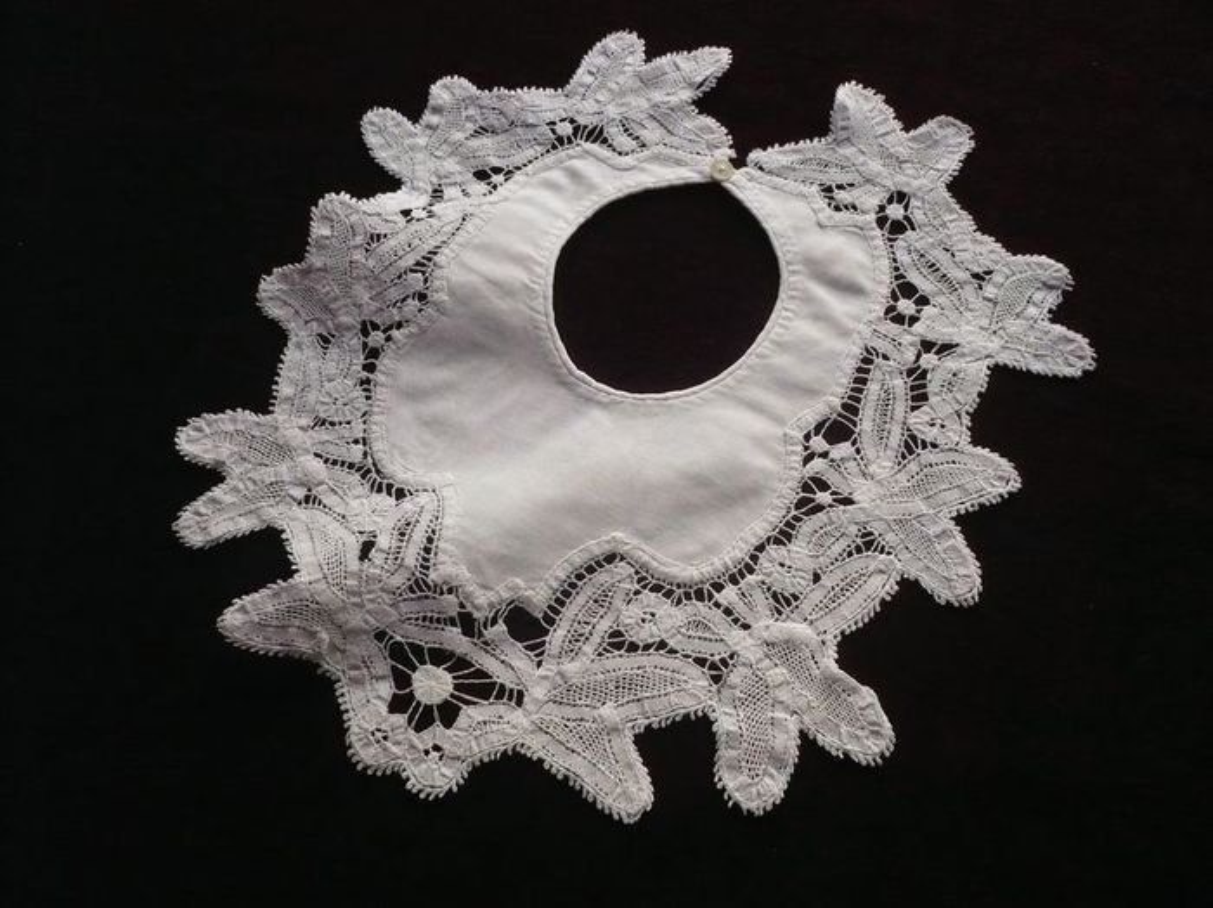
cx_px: 606
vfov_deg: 40.7
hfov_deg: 52.7
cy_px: 454
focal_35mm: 35
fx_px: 1226
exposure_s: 1/400
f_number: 2.8
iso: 400
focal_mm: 5.8
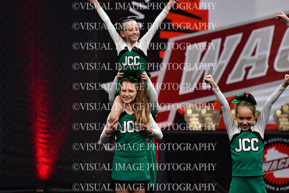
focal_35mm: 300
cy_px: 96
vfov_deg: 4.6
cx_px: 144
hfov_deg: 6.9
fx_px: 2409
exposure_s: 1/800
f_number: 2.8
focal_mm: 200
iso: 4000
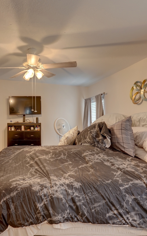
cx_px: 20
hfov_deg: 45.5
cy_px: 118
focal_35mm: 25
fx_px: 160
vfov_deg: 72.6
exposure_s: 1/5
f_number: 8
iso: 400
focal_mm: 16
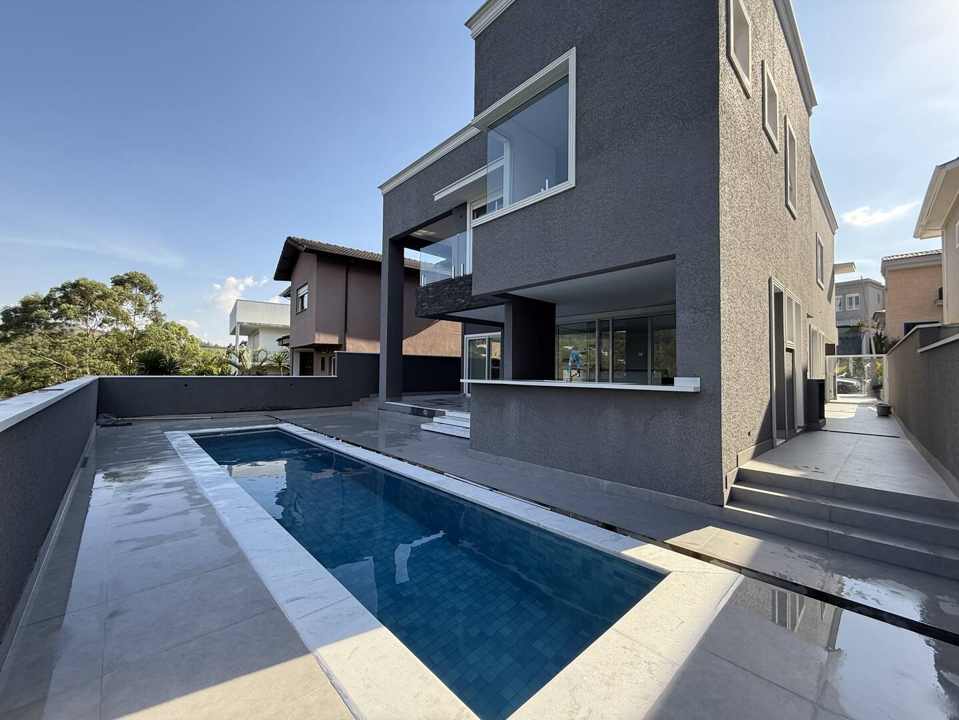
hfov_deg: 102.1
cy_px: 360
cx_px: 480
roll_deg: -1.1
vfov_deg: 85.7
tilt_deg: +2.6
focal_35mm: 14
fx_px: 388
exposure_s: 1/472
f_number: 2.2
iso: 64
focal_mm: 2.22
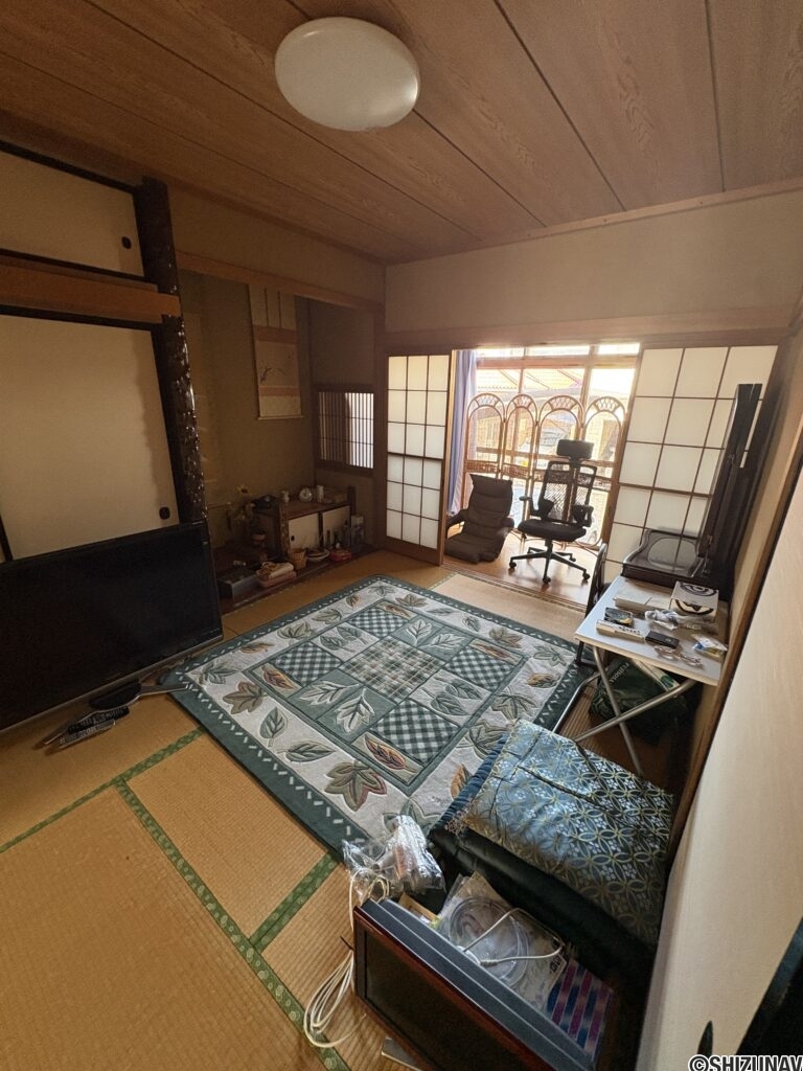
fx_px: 433
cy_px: 536
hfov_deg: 85.7
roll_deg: -1.3
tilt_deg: -17.7
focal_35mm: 14
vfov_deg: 102.1
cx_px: 402
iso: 320
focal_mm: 2.22
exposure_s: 1/60
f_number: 2.2
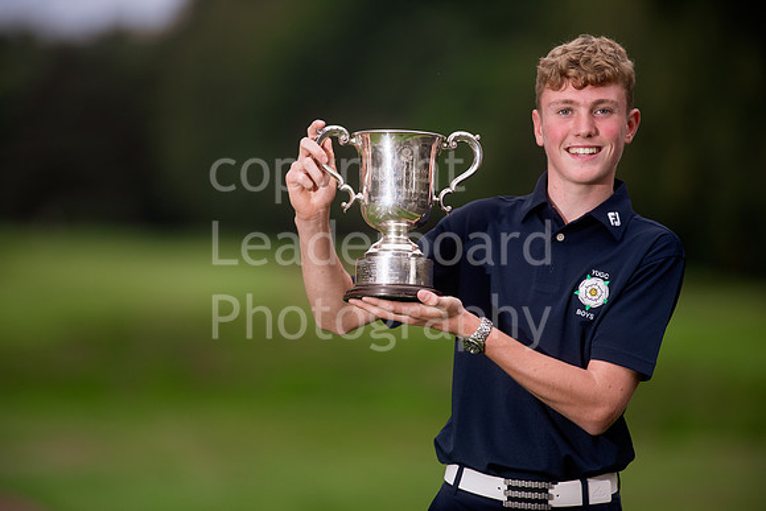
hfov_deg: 6.9
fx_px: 6385
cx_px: 383
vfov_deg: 4.6
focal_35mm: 300
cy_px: 256
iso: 160
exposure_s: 1/250
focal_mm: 300
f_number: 4
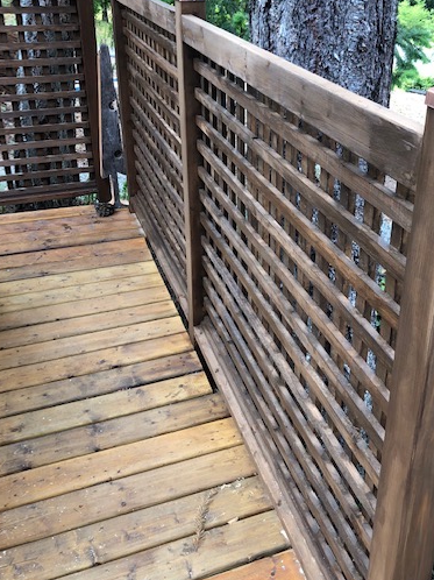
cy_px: 243
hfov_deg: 39.4
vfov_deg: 51.2
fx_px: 602
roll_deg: -2.4
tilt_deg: -25.3
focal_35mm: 36
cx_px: 266
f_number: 1.8
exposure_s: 1/120
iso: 32
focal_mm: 3.99
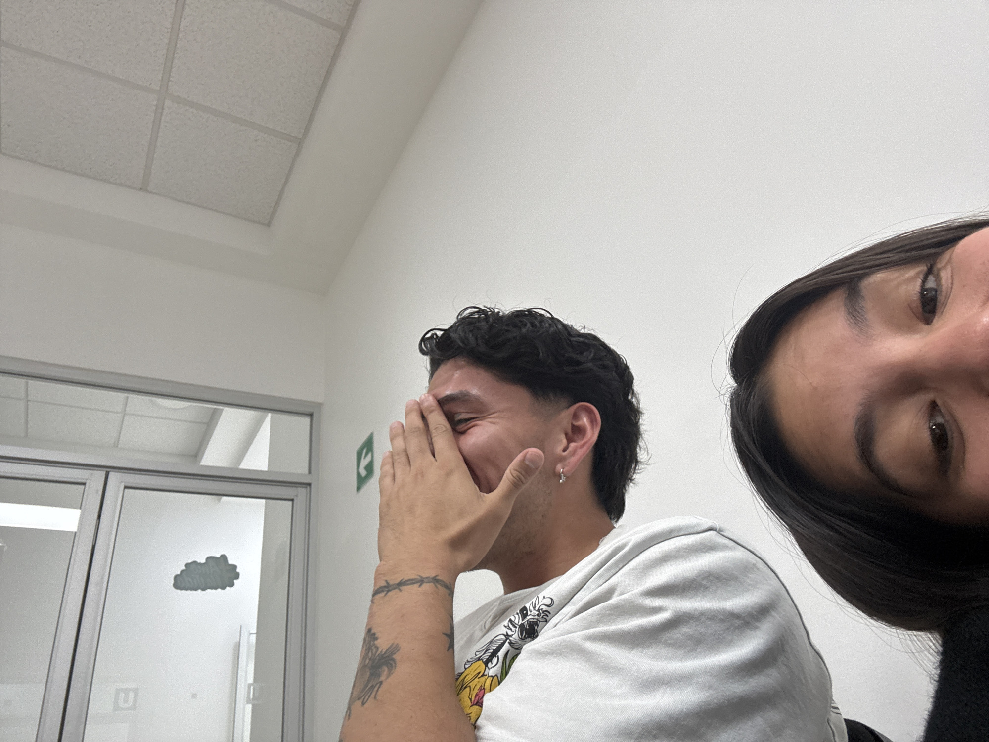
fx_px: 657
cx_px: 494
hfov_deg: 73.9
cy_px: 371
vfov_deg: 58.9
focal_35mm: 23
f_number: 1.9
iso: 125
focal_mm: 2.69
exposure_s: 1/60
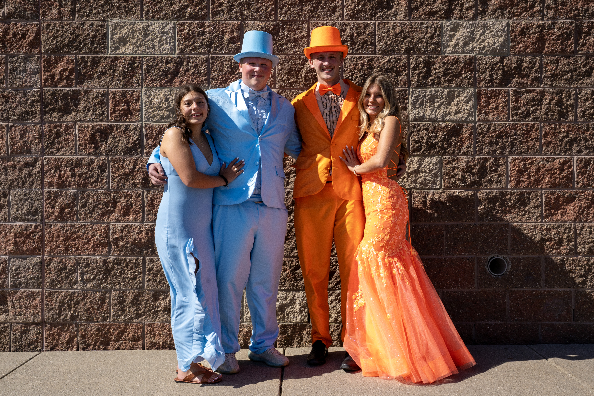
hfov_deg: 48.5
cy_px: 198
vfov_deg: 33.4
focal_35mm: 40
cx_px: 297
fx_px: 660
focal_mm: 40
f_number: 11
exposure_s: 1/800
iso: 500
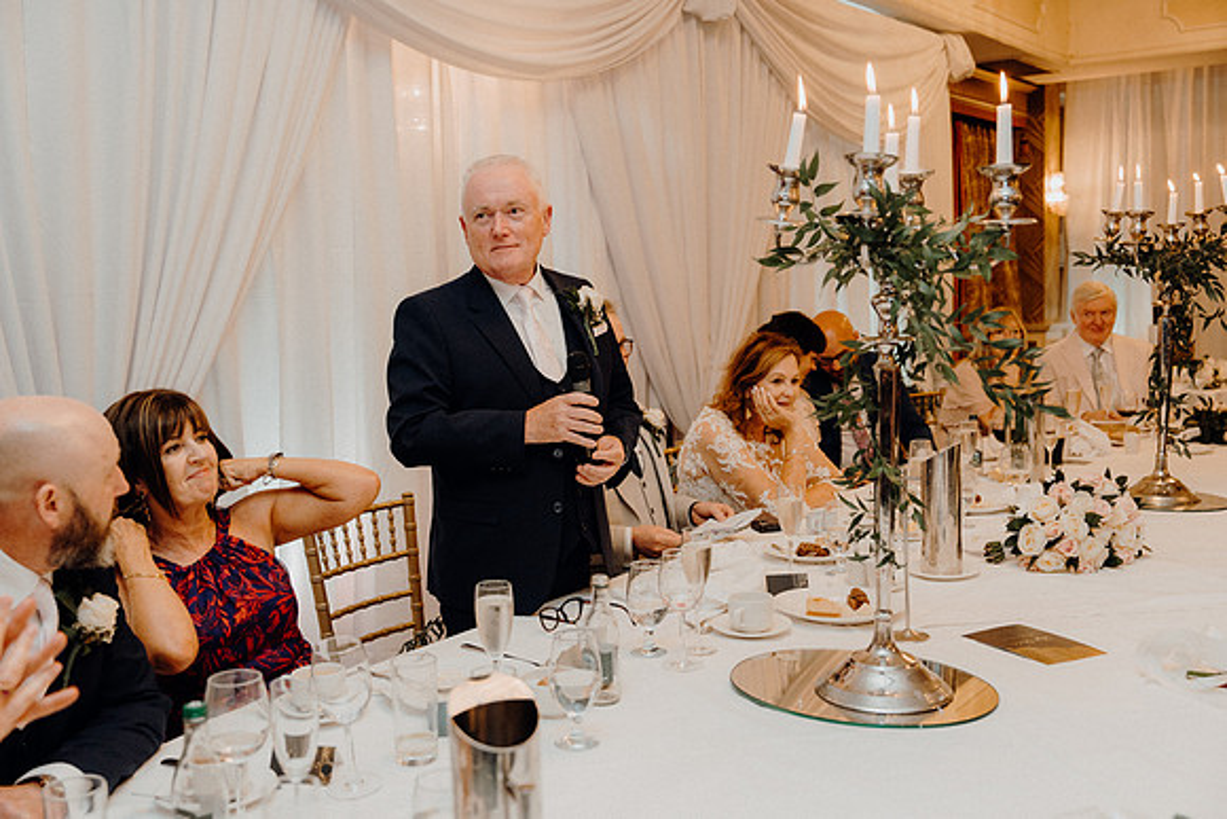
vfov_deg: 36.0
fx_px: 1261
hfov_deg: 51.9
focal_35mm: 37
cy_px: 410
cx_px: 614
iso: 2500
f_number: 3.5
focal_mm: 37
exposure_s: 1/200
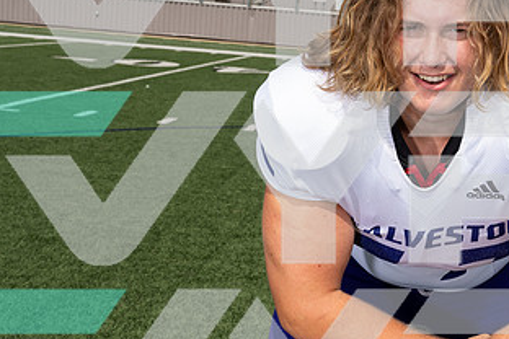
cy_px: 178
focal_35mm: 80
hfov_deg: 25.1
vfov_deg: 17.1
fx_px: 1131
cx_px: 377
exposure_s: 1/250
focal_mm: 43
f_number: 11
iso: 100
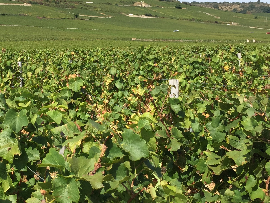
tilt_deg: -4.5
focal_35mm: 69
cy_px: 81
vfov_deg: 21.3
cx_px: 39
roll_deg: -0.5
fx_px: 538
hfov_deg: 27.4
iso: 32
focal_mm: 4.15
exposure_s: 1/1883
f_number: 2.2
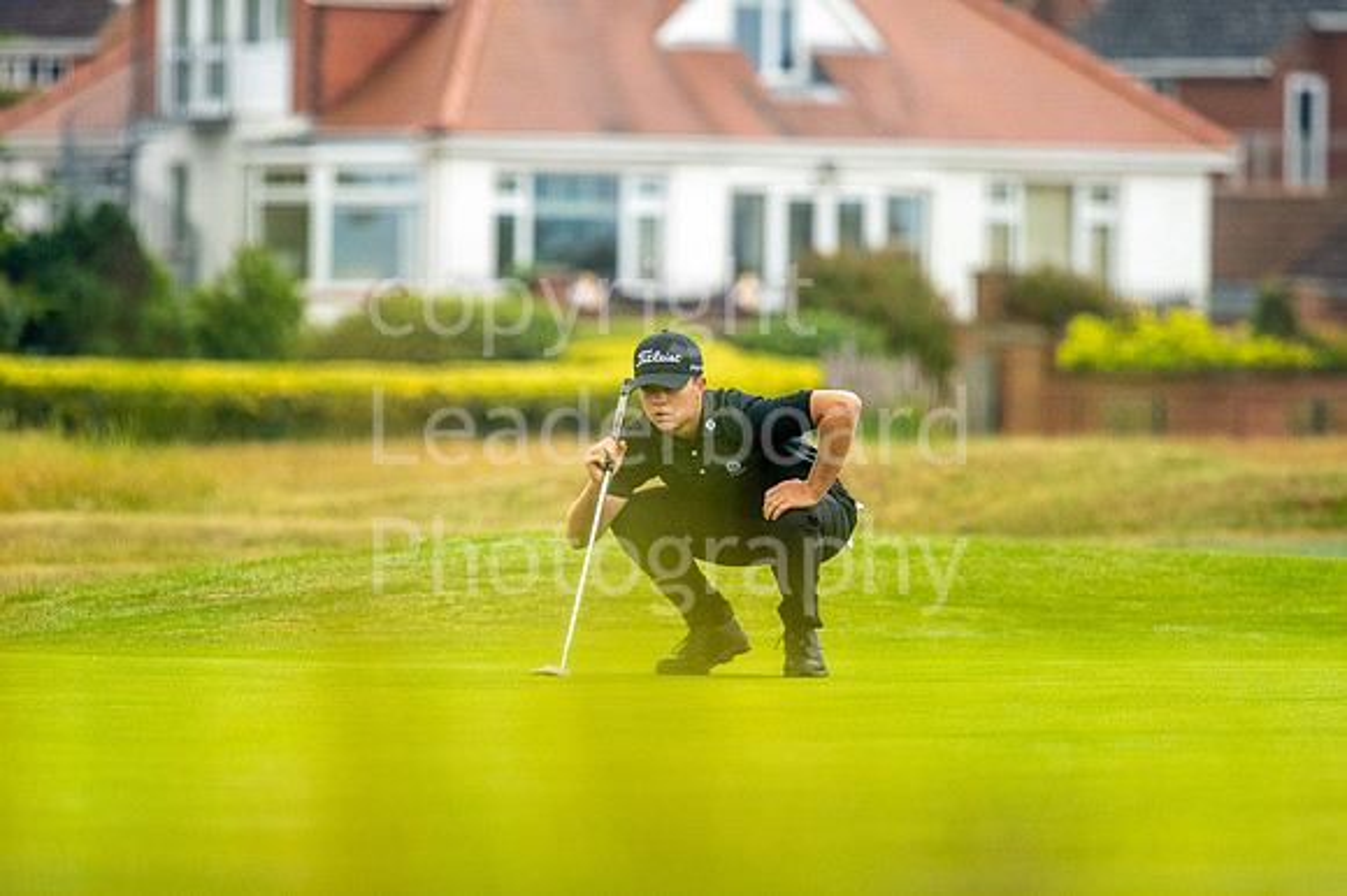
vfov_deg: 2.7
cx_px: 608
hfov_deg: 4.1
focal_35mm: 504
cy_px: 500
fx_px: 18850
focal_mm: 300
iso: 400
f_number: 4
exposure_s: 1/800
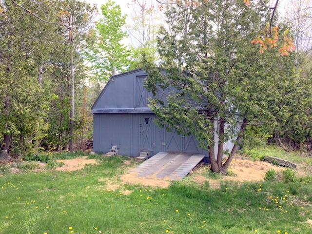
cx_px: 156
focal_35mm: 29
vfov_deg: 48.2
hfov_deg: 61.7
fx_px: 261
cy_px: 117
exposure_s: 1/199
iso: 25
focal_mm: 4.15
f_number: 2.2
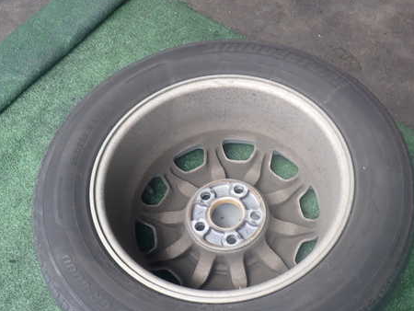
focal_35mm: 40
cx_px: 228
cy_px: 181
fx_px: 479
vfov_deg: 35.9
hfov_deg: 46.7
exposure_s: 1/125
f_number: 2.3
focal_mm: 5.4
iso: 125
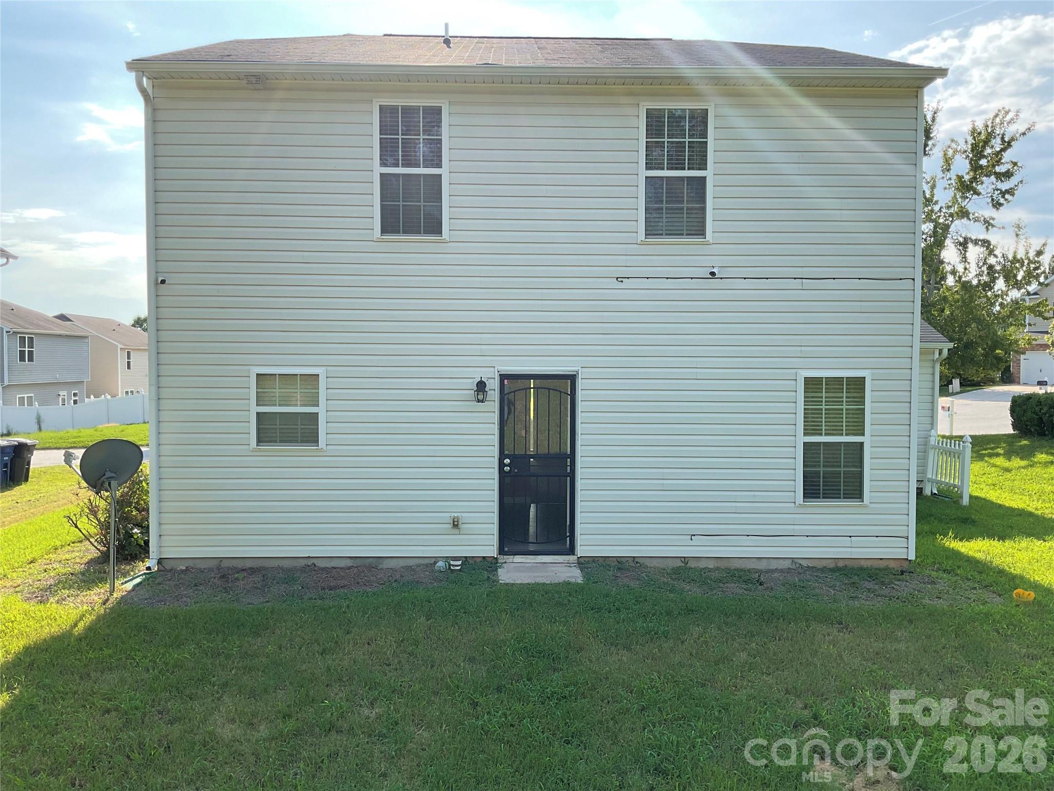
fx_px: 883
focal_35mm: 29
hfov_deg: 61.7
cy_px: 396
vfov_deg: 48.2
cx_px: 527
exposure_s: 1/739
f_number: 1.8
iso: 16
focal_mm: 3
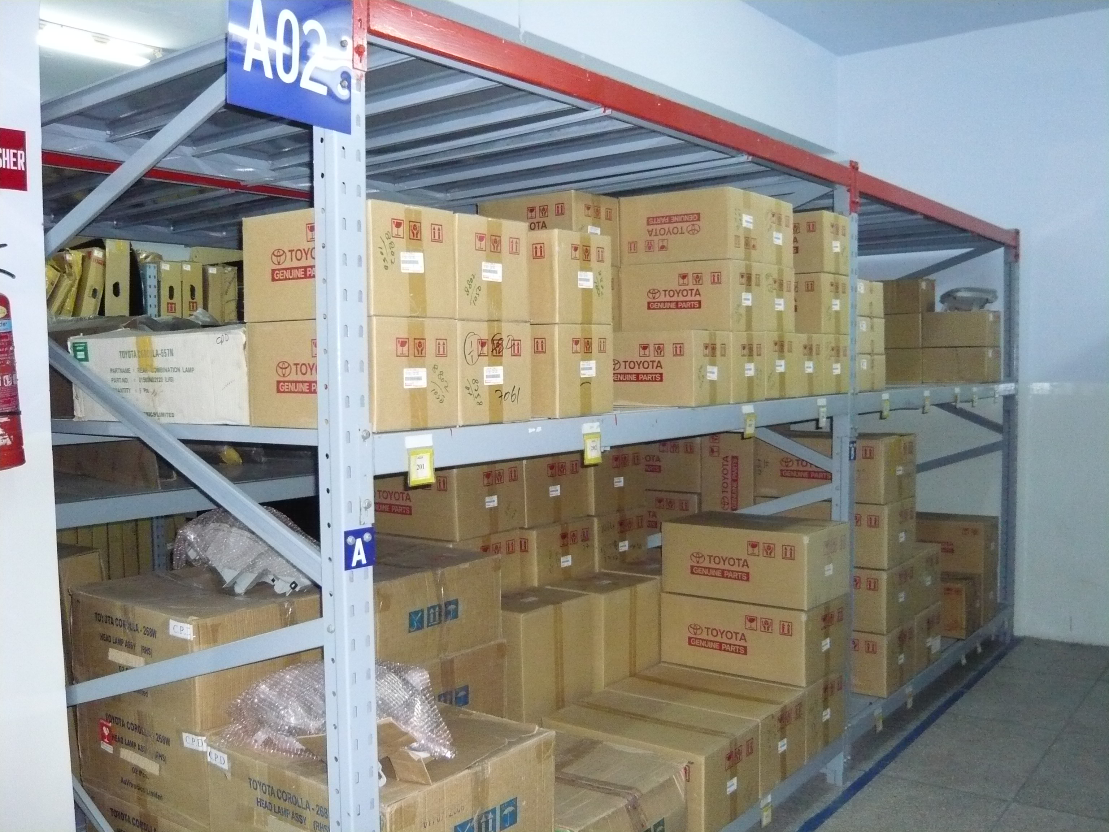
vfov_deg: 44.2
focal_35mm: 32
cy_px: 416
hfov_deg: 56.8
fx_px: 1025
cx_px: 554
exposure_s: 1/30
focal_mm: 5.2
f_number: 3
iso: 500
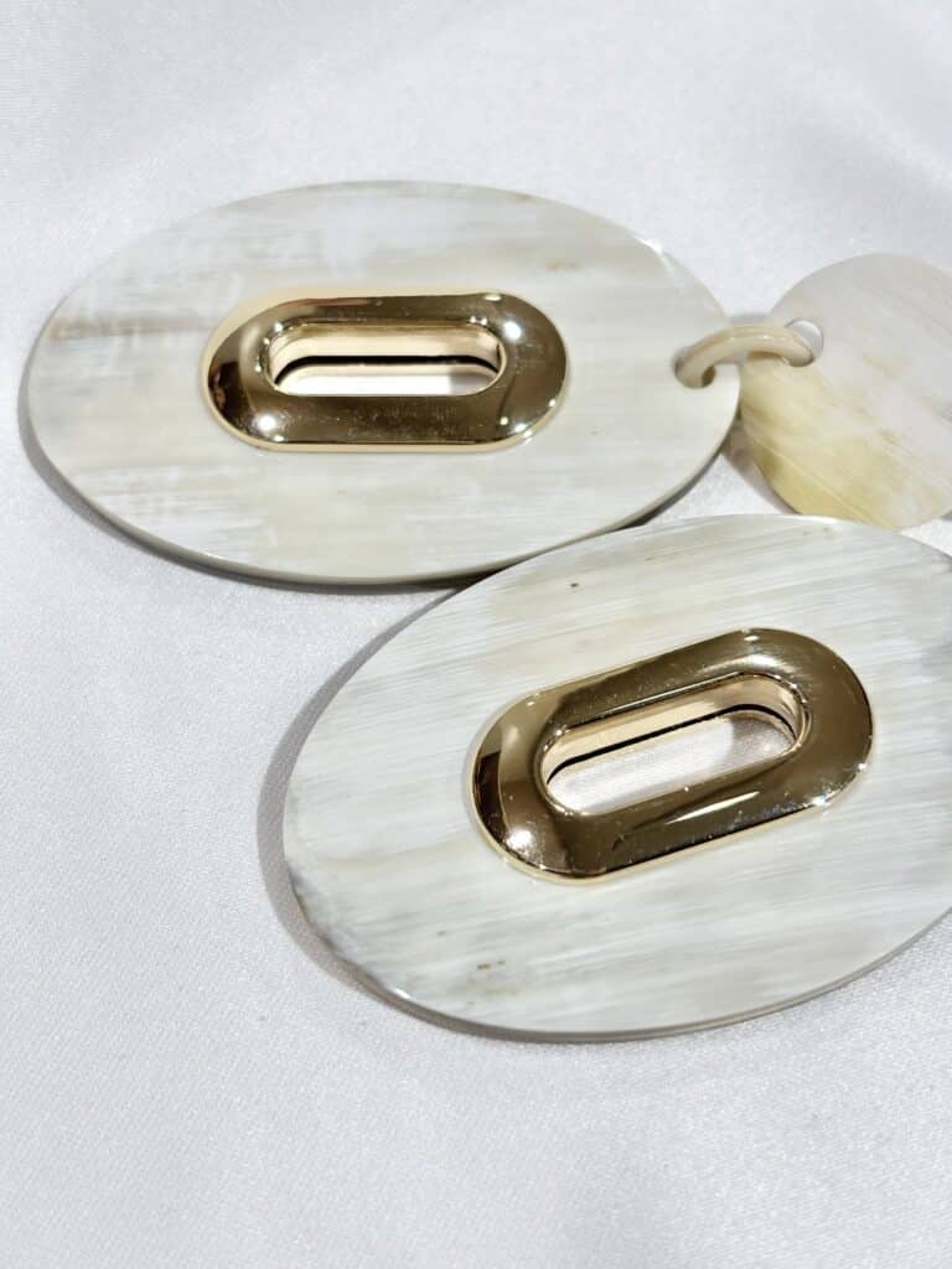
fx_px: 1907
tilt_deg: -50.6
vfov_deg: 36.8
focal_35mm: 52
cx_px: 476
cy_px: 634
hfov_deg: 28.0
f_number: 1.6
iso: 32
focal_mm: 5.96
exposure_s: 1/251
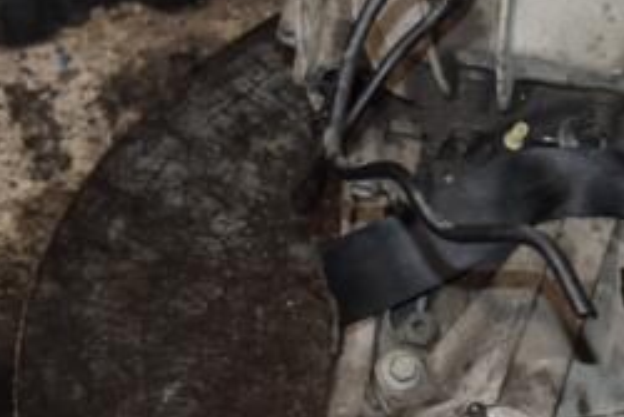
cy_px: 200
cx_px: 617
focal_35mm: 115
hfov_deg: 17.4
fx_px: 1994
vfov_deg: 11.9
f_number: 5
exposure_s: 1/60
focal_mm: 32
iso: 800
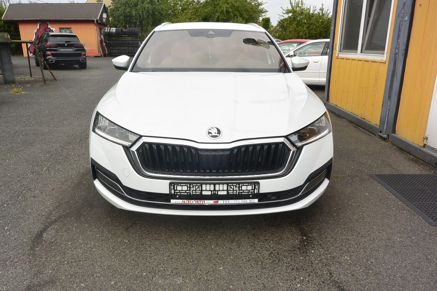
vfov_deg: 47.9
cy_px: 146
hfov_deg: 67.4
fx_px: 328
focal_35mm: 27
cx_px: 218
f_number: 8
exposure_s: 1/250
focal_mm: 10
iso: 160
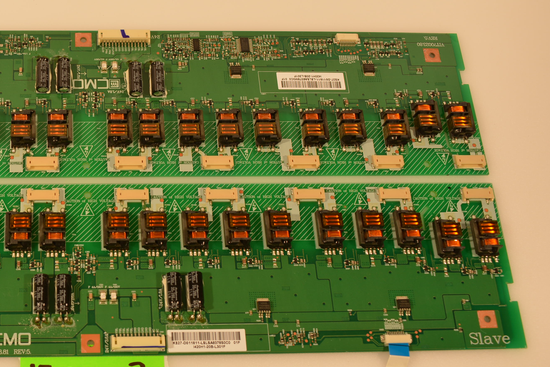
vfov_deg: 24.2
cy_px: 198
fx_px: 856
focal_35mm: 56
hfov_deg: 34.2
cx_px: 86
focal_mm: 22
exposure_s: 1/125
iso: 100
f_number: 6.3
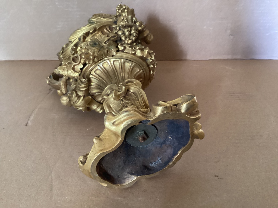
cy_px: 104
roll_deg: -1.8
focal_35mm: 31
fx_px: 249
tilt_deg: -31.6
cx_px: 139
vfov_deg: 45.4
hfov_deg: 58.4
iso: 800
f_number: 2.4
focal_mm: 3.3
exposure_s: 1/30
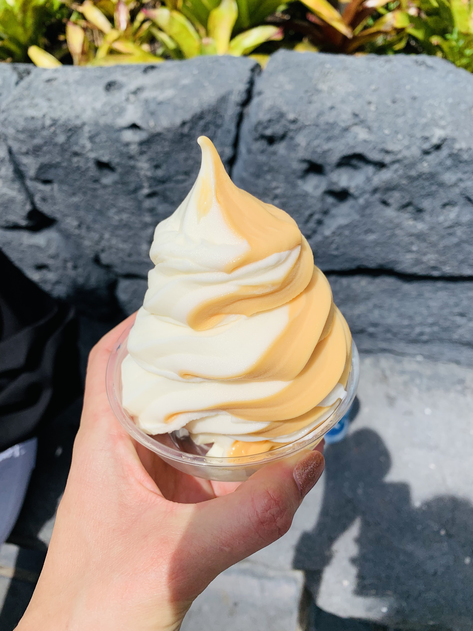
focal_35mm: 26
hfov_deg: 53.1
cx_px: 236
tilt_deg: -50.0
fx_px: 474
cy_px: 316
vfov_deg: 67.3
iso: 25
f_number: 1.8
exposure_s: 1/3650
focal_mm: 4.25
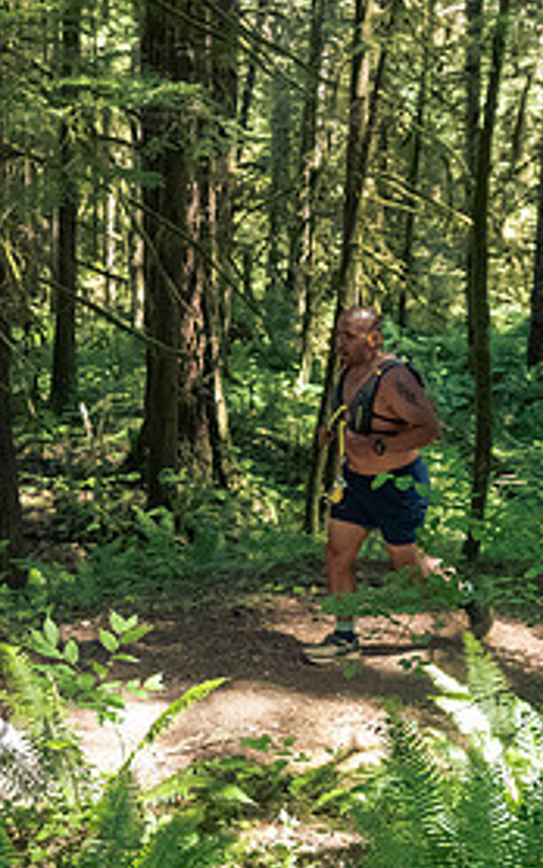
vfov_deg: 38.1
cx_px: 56
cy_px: 473
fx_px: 1254
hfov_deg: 23.8
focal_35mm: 53
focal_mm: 12
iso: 4000
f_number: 2.8
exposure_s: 1/1000
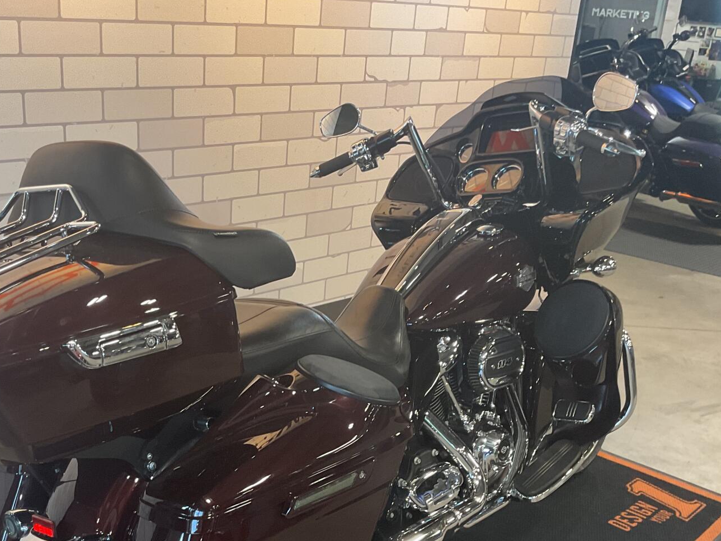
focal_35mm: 45
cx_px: 292
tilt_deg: -24.7
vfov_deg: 31.5
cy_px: 415
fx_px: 937
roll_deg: -2.1
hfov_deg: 41.9
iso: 80
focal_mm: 3
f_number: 1.8
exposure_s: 1/50
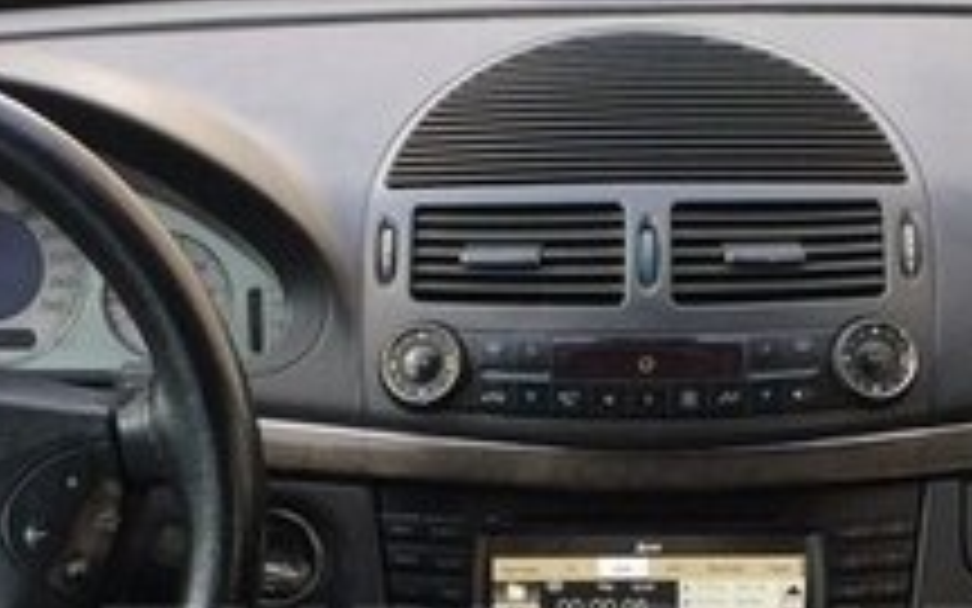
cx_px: 562
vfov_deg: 13.6
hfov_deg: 22.1
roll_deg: +0.9
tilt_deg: -26.4
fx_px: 2490
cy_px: 673
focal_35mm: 94
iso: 32
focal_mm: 4.15
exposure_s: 1/33
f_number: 2.2
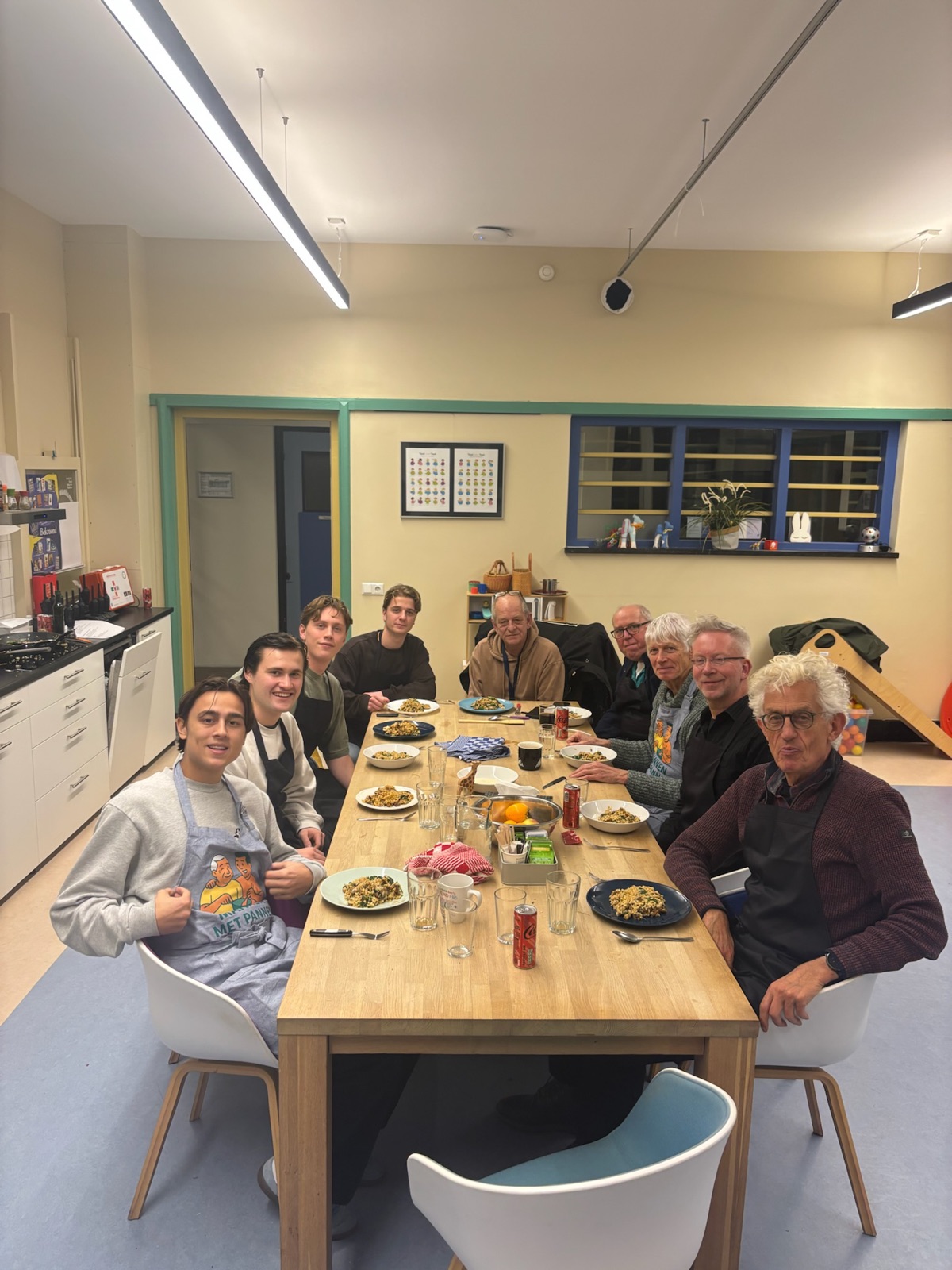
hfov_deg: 53.1
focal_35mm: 26
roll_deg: -2.6
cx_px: 476
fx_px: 953
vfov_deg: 67.3
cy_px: 635
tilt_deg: -12.4
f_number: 1.6
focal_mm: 5.96
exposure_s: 1/100
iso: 125
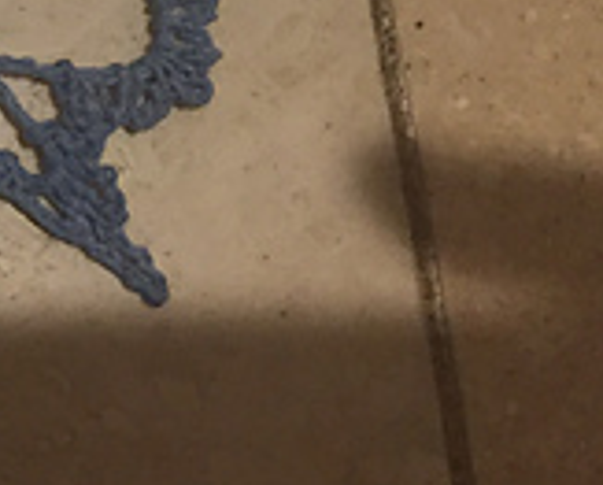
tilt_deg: -76.5
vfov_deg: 13.5
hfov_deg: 15.0
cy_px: -122
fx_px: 1985
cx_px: -488
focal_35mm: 111
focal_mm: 4.15
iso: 125
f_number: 2.2
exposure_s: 1/30
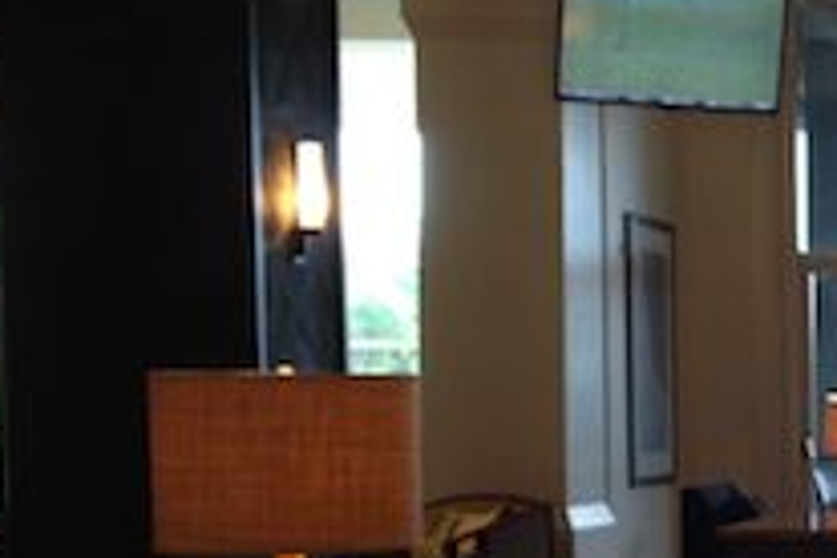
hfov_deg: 16.0
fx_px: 2697
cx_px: 1290
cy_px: 516
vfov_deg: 11.7
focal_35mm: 116
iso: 50
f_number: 2.4
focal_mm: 4.12
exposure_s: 1/20
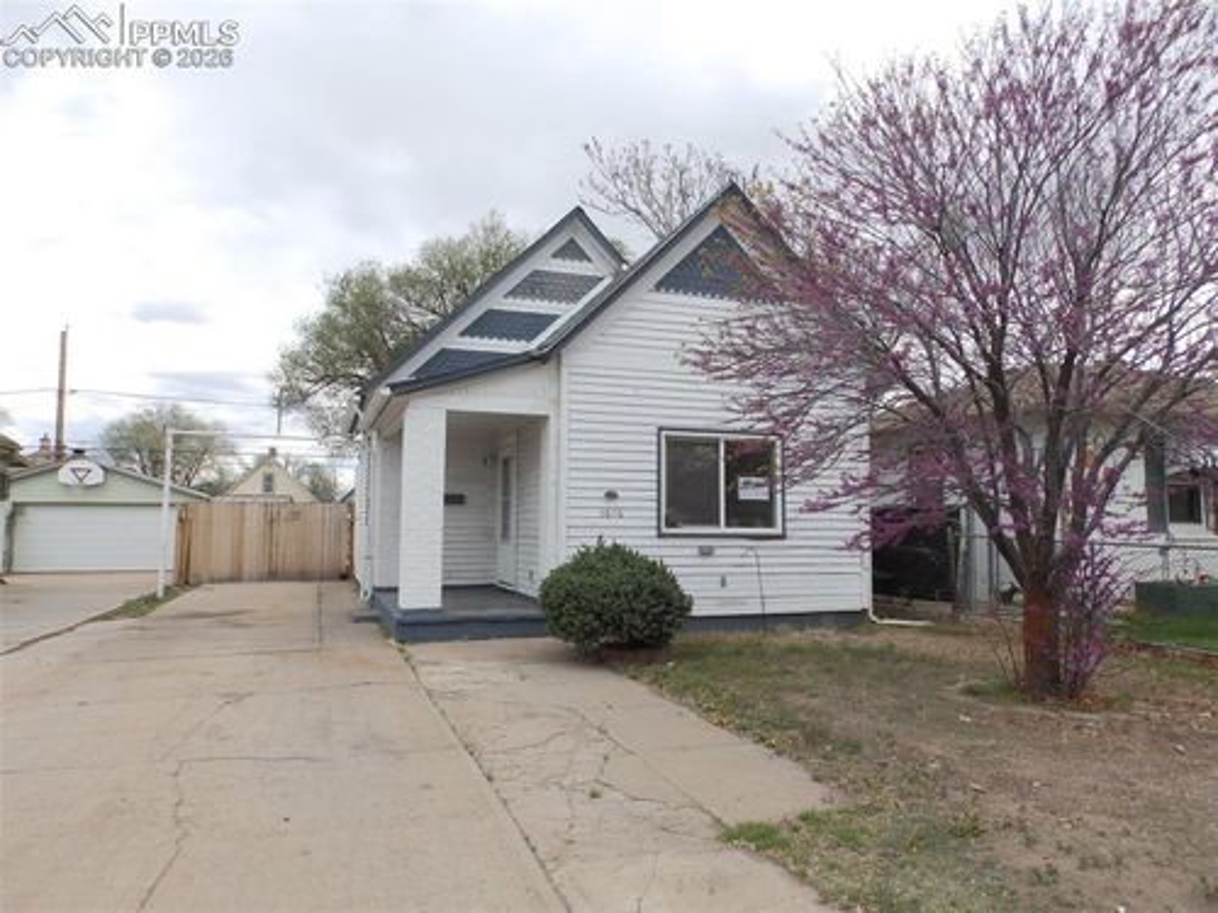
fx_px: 774
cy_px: 456
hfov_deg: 76.4
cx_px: 609
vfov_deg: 61.1
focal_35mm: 22
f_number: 4.5
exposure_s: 1/400
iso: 80
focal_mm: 4
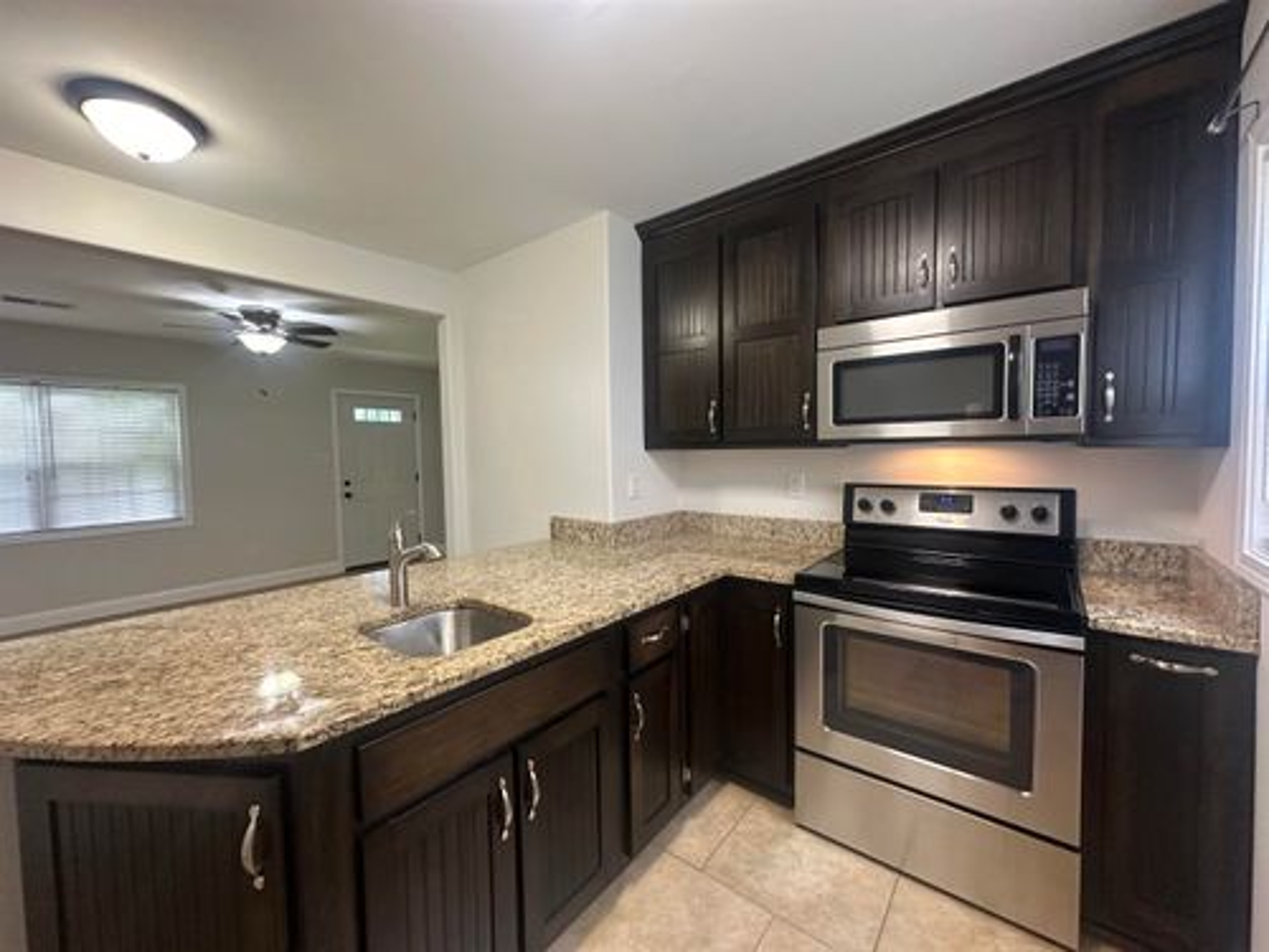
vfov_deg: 85.7
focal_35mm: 14
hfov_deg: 102.1
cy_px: 476
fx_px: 513
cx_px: 634
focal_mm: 2.22
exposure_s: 1/60
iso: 320
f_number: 2.2
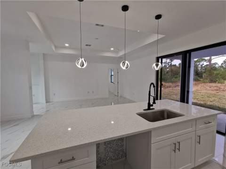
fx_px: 104
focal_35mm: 16
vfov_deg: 78.1
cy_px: 84
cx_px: 113
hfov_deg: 94.5
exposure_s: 1/100
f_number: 2.2
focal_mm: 2.35
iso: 100
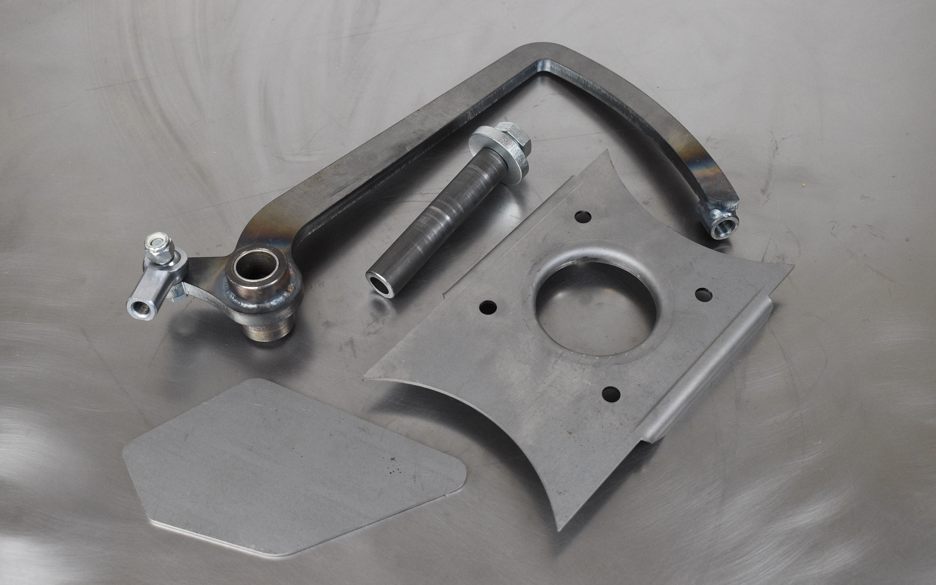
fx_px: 1212
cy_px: 311
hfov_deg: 42.2
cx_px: 468
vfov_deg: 27.1
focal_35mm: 48
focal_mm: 31
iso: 1250
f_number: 6.3
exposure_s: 1/160
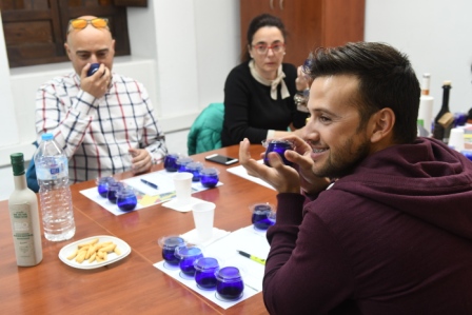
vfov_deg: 29.9
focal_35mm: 45
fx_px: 590
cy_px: 158
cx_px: 236
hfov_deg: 43.6
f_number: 4
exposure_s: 1/60
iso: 1250
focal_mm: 30
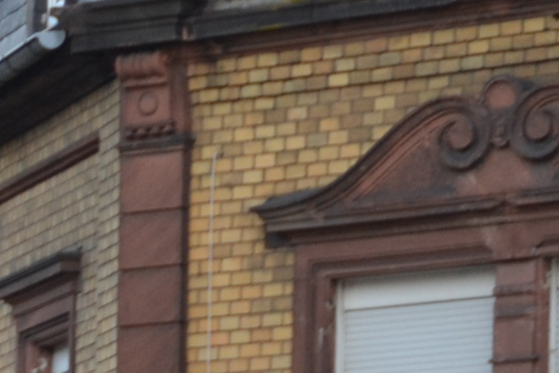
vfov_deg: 3.3
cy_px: 1060
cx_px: -875
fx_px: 6445
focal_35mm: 415
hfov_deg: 4.8
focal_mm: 48
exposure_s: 1/125
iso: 400
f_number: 5.6
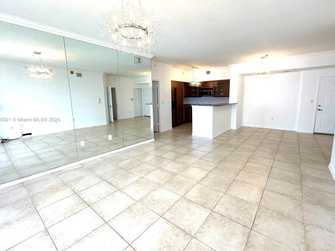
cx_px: 175
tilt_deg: -8.2
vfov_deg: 78.1
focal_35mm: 16
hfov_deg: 94.4
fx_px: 155
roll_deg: -0.3
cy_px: 120
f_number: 2.2
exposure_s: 1/120
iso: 50
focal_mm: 2.22
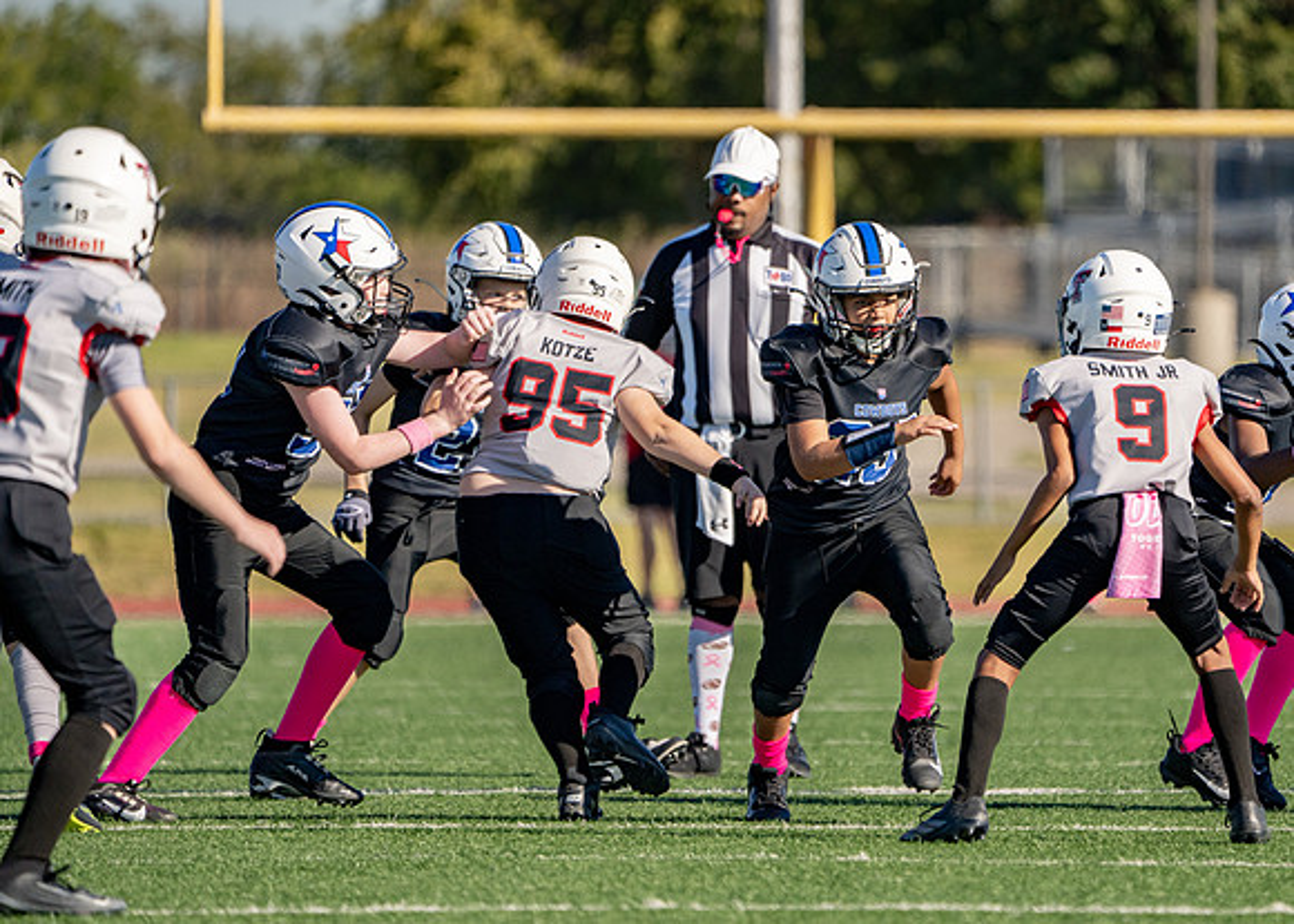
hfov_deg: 3.9
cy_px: 452
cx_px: 847
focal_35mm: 515
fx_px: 18927
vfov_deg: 2.8
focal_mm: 400
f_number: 5.6
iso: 320
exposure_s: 1/2000
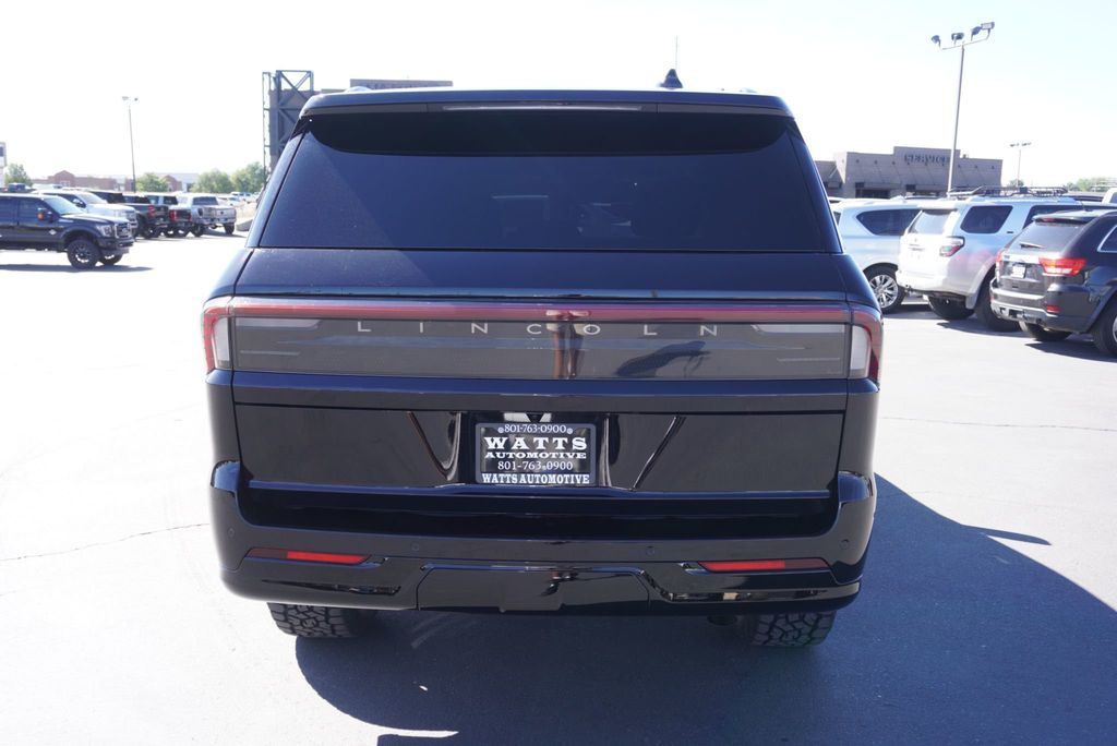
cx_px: 558
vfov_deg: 41.8
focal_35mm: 32
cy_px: 373
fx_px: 978
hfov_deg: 59.5
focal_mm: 21
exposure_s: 1/100
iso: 100
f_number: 5
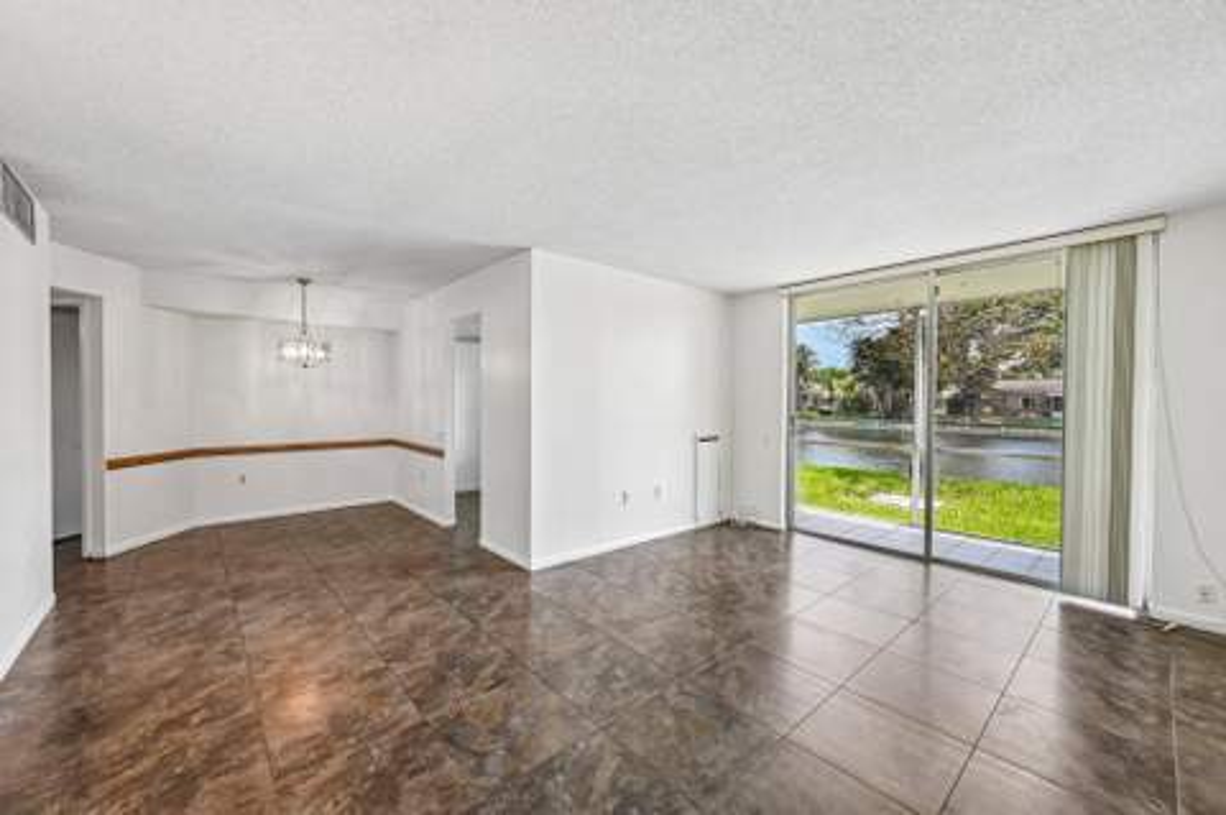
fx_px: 476
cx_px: 613
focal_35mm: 14
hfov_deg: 104.3
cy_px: 408
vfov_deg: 81.1
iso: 3200
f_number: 8
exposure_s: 1/1250
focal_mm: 14
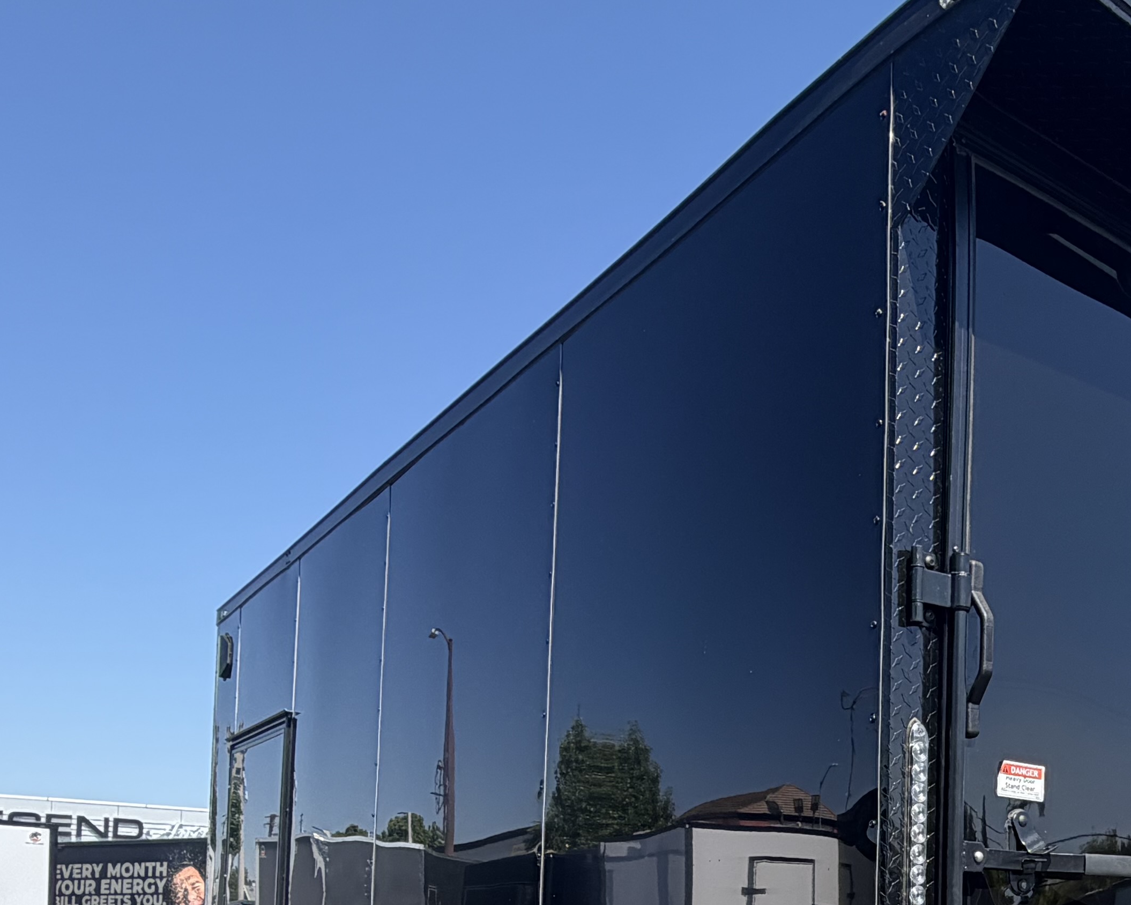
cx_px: 928
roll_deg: -0.9
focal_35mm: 37
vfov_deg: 36.6
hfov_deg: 46.1
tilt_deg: +2.3
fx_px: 1239
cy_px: 874
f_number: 2.2
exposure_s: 1/770
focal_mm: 2.22
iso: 32
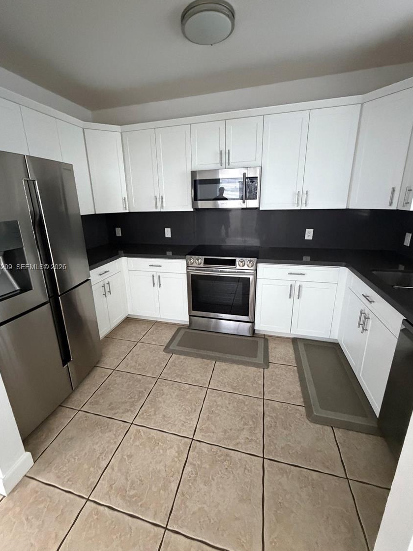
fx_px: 239
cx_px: 197
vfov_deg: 98.1
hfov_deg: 81.7
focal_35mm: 15
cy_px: 268
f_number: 2.2
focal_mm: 2.22
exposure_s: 1/60
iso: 1000
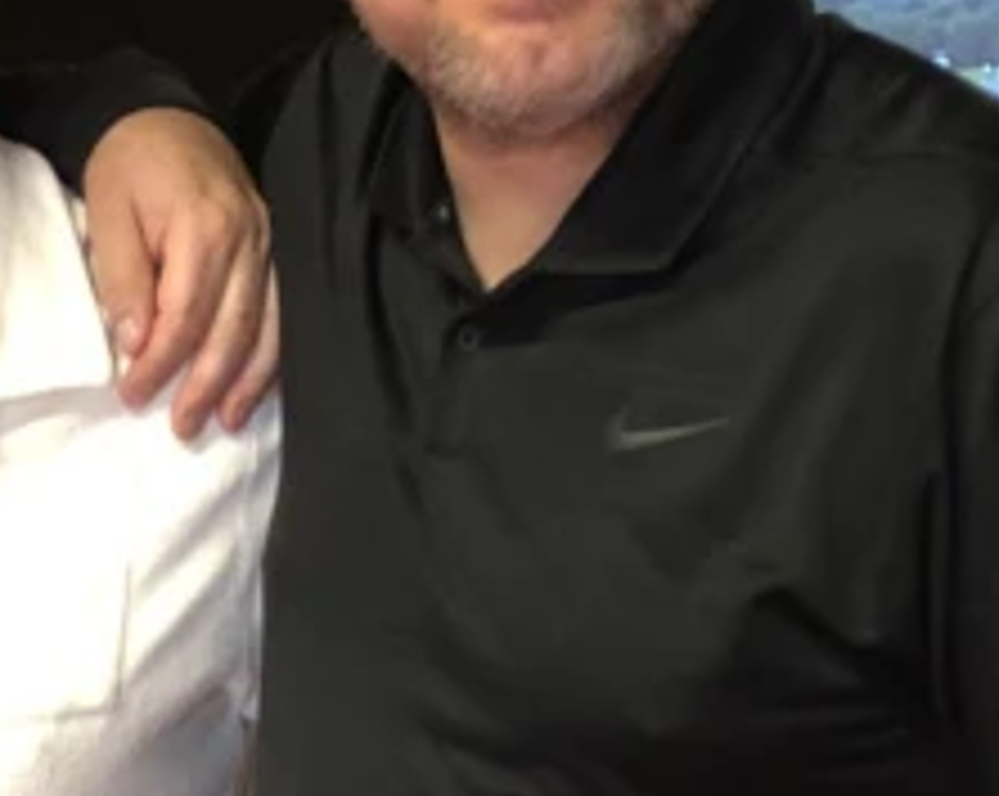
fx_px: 3278
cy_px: 690
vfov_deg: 13.7
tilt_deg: -4.5
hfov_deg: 17.2
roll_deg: +1.0
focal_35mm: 111
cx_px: 198
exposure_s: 1/7
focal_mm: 3.99
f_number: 1.8
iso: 80
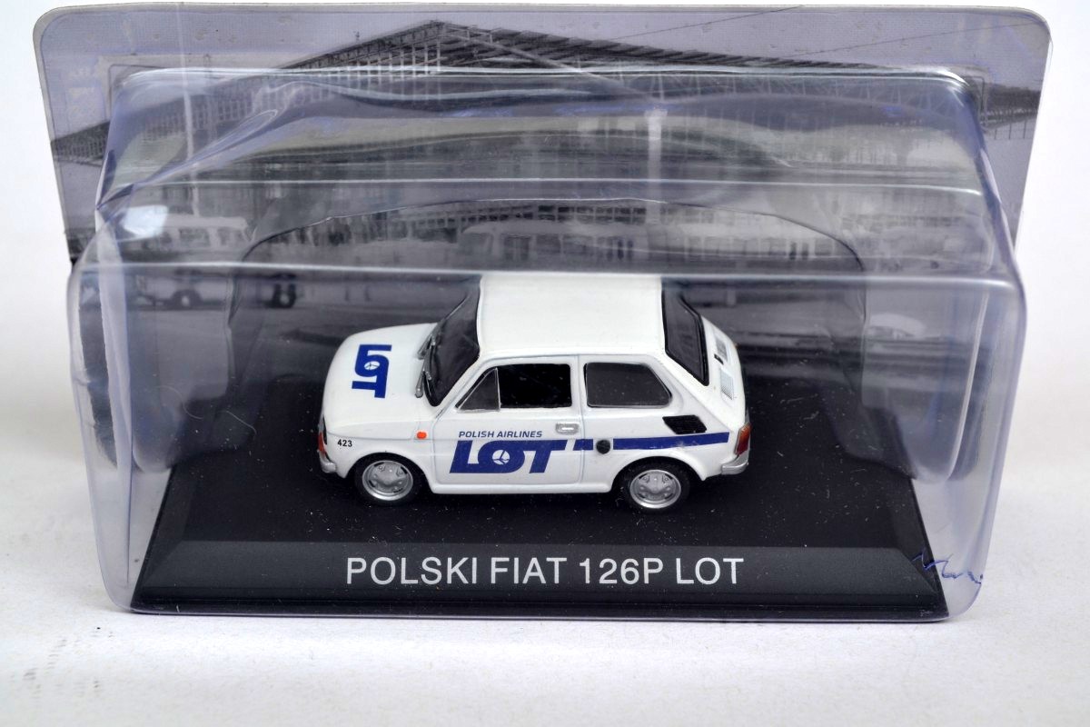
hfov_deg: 33.4
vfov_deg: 22.6
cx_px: 545
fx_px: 1817
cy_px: 364
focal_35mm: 60
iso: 220
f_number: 8
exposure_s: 1/125
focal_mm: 40
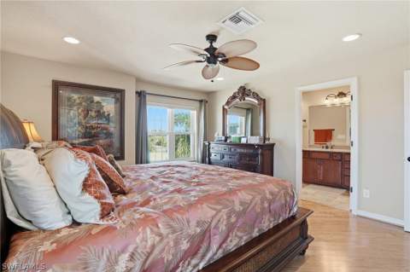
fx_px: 182
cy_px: 136
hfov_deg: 96.8
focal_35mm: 16
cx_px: 205
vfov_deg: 73.6
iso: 500
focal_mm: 16
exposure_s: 1/40
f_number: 9
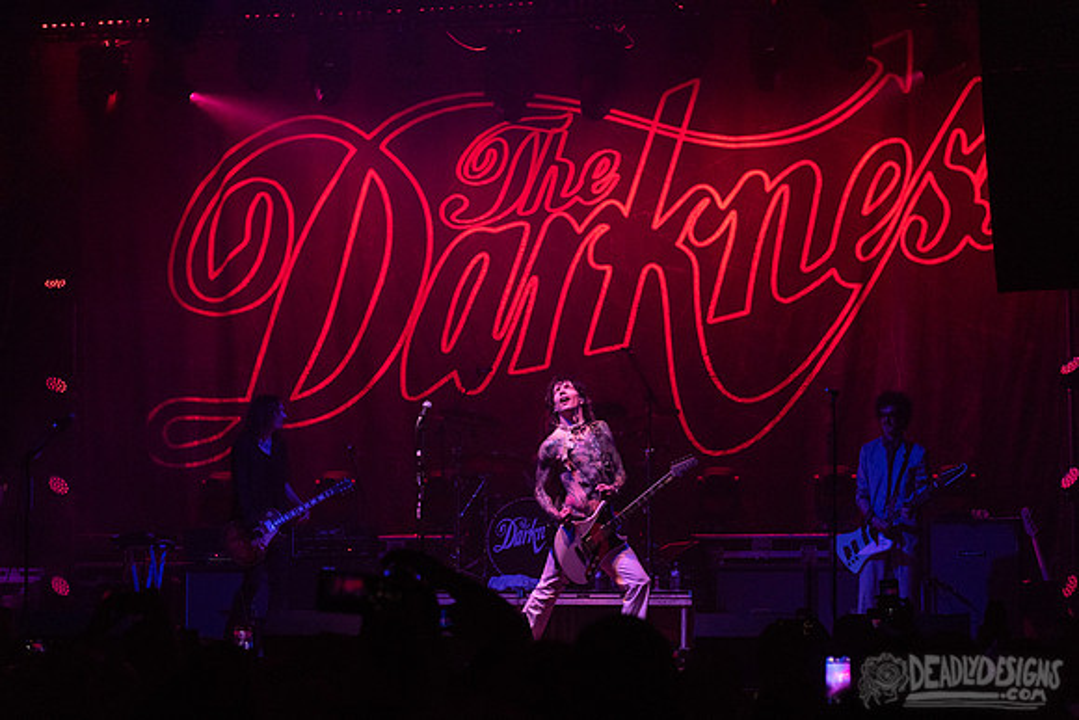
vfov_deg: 17.2
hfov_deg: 25.6
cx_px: 540
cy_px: 408
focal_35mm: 79
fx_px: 2377
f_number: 3.5
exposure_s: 1/400
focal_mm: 70
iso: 2000
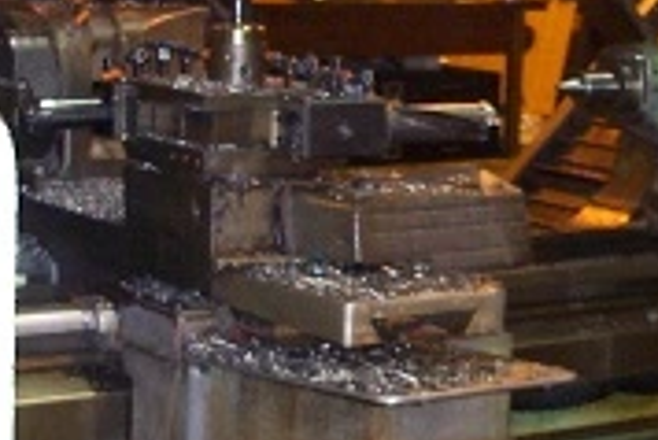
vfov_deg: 11.6
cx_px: 333
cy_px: 263
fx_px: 2158
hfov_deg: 17.3
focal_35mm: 118
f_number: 2.8
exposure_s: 1/30
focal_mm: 7.5
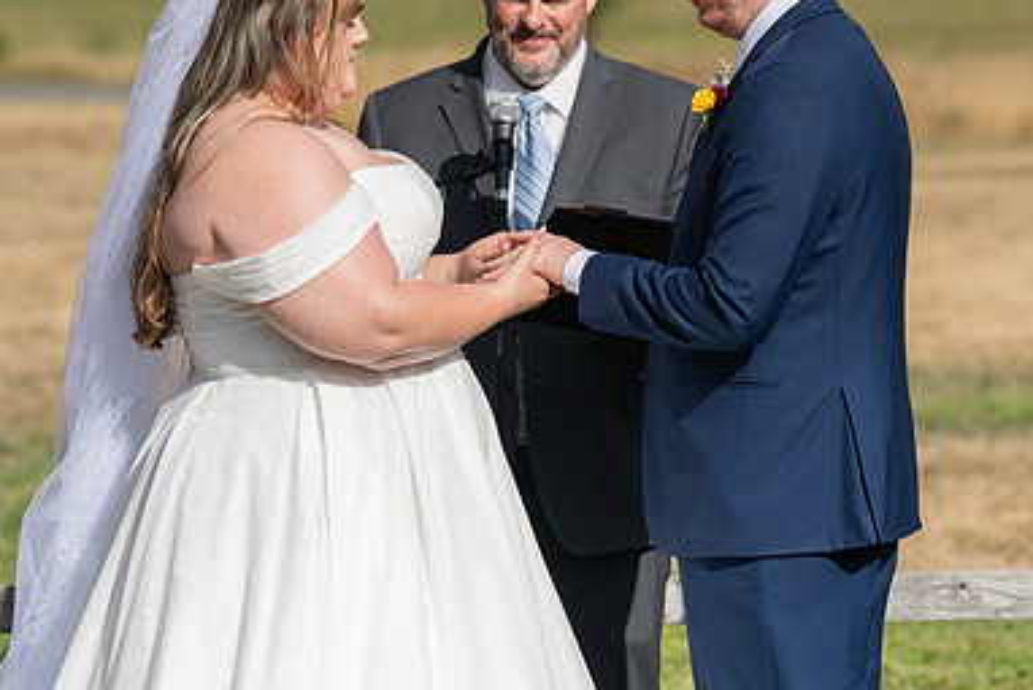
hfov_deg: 9.0
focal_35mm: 228
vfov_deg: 6.0
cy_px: 196
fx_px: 6544
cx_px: 568
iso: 400
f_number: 4.5
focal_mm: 150
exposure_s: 1/8000
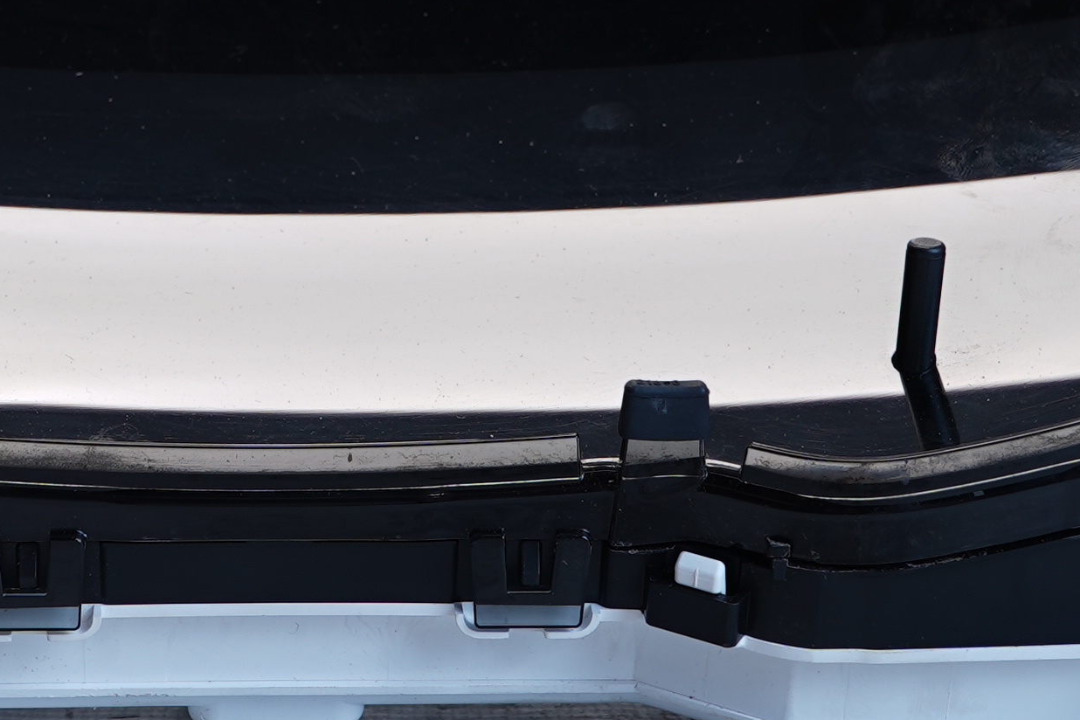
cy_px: 275
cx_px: 276
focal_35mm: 86
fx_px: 2580
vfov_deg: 15.9
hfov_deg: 23.4
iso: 50
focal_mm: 18
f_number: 4.5
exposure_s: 1/20
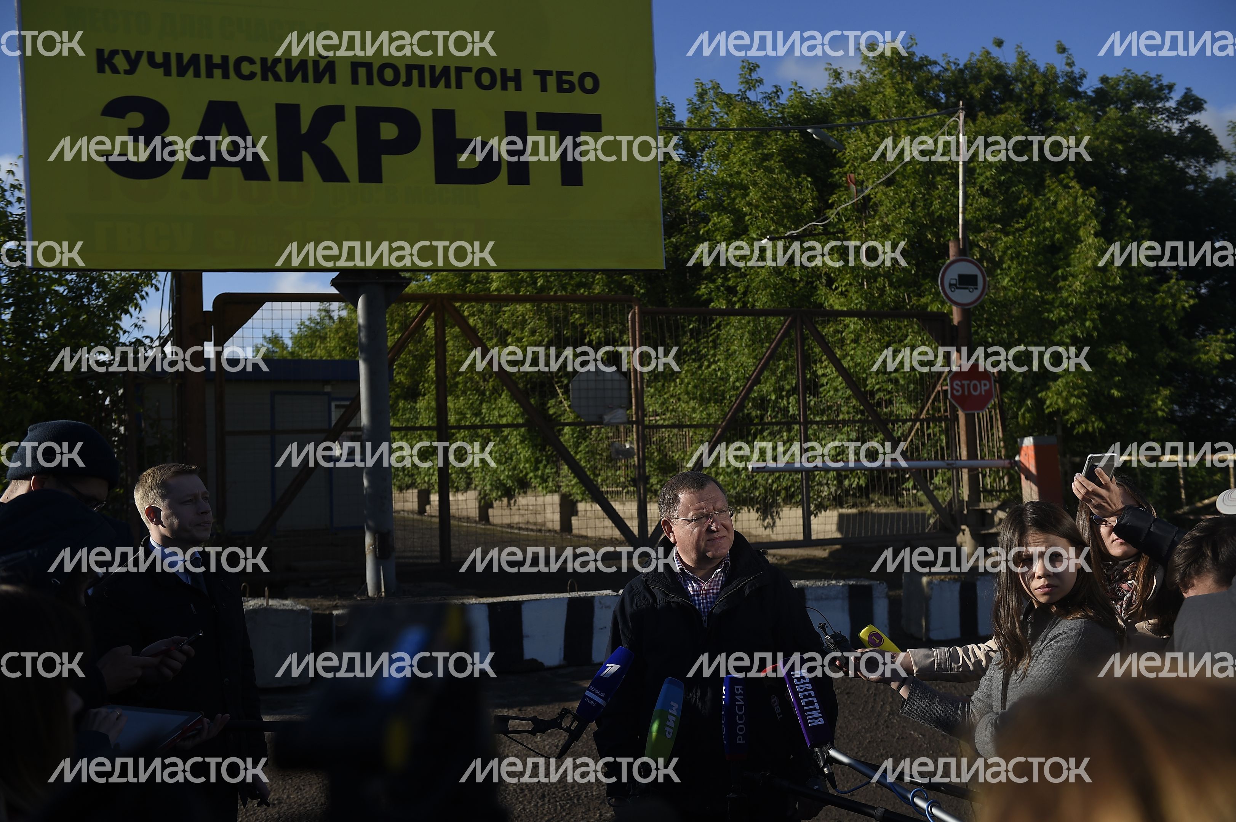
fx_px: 1304
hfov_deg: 50.7
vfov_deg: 35.0
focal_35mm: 38
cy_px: 411
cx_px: 618
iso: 200
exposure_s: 1/2000
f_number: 4
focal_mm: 38
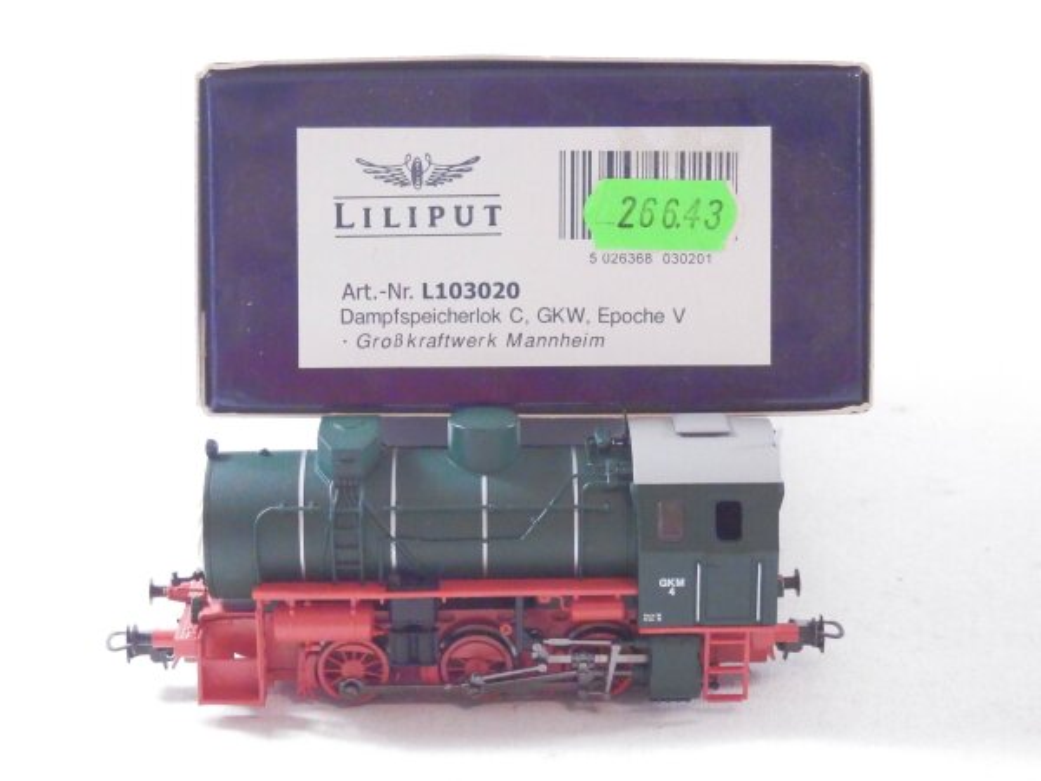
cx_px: 520
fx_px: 1985
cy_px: 390
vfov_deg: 22.3
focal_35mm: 66
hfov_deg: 29.4
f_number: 4.4
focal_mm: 11.9
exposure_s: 1/160
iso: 2500
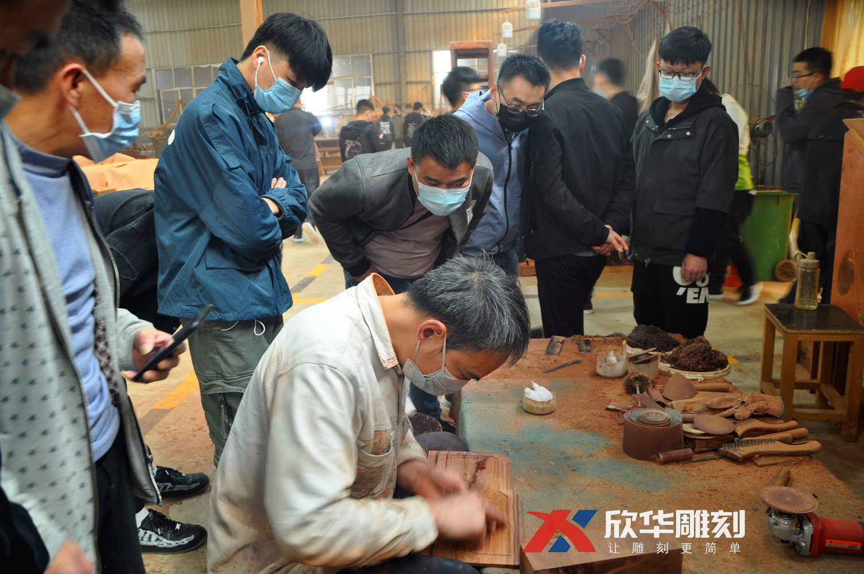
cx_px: 432
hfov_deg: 67.4
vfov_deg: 47.8
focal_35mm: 27
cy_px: 287
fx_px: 647
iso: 400
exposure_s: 1/20
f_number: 4.5
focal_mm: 18
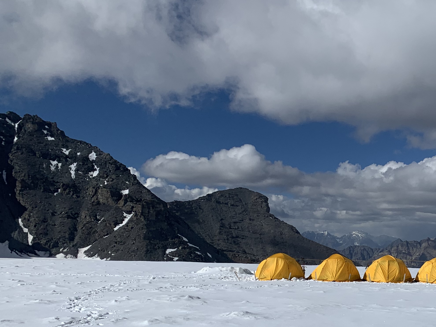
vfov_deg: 27.2
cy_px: 245
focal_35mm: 53
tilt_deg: +2.2
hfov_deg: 33.3
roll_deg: -1.6
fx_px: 667
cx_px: 430
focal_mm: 4.25
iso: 25
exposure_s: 1/9524
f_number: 1.8
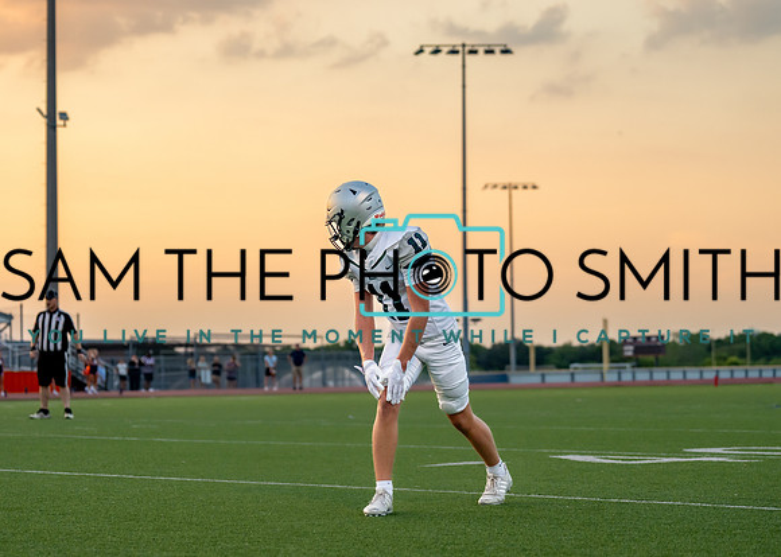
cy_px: 314
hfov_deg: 21.7
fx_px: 2037
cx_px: 377
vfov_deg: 15.6
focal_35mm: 92
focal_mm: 70
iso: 640
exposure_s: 1/1000
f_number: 2.8
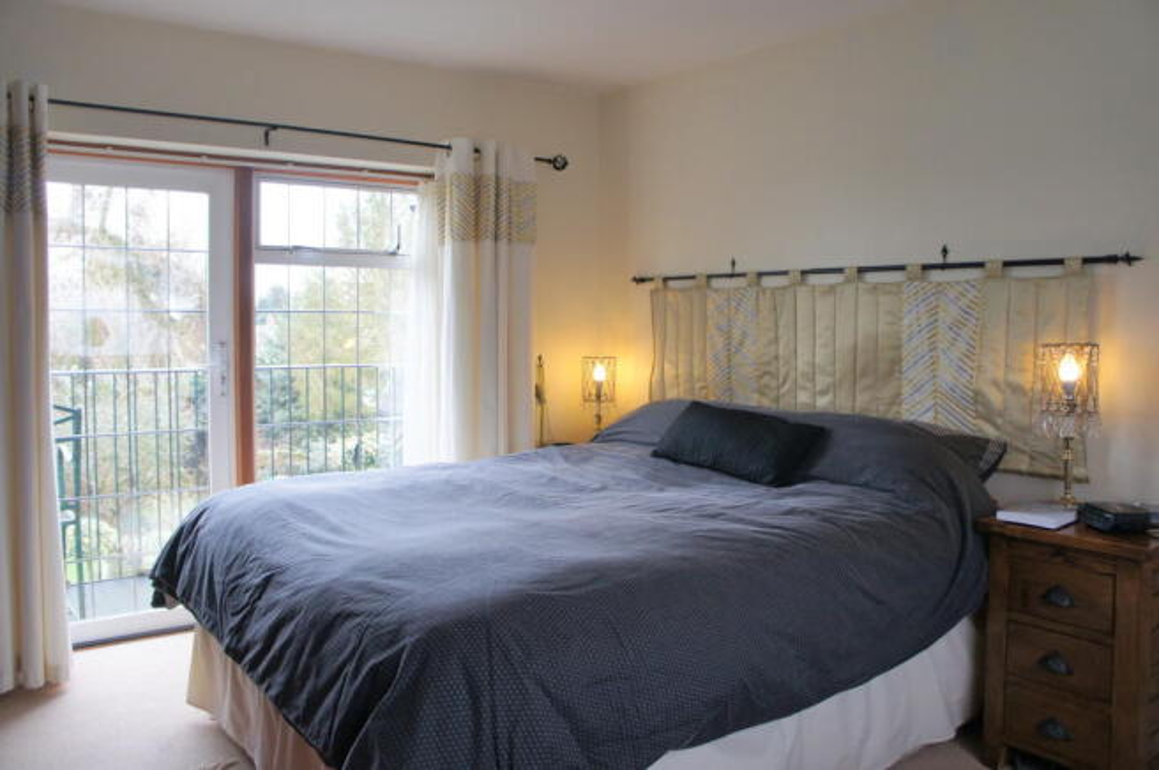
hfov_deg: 67.4
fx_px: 868
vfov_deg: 47.8
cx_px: 580
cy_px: 385
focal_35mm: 27
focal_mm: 18
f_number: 3.5
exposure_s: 1/30
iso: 320
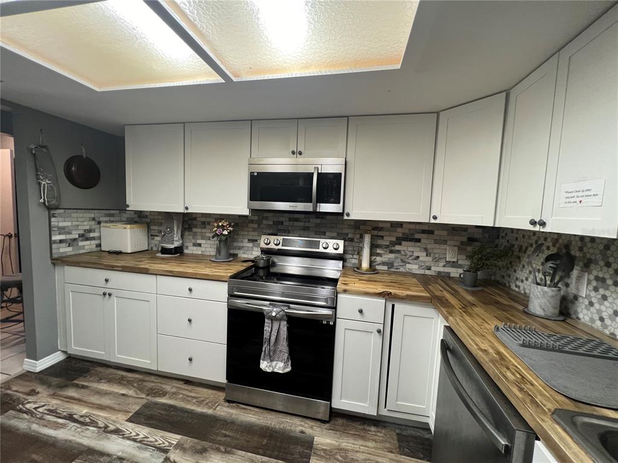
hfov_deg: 106.2
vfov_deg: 89.9
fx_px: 232
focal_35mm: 13
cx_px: 309
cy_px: 232
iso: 160
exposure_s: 1/60
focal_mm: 1.57
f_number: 1.8
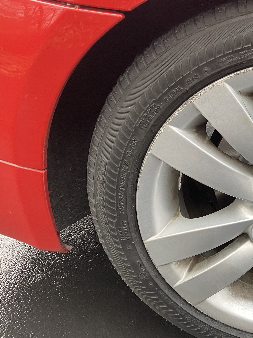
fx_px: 439
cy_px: 186
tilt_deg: -31.3
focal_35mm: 45
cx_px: 287
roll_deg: -0.2
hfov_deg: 28.8
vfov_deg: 42.0
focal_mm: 4.25
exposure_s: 1/79
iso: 125
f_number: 1.8
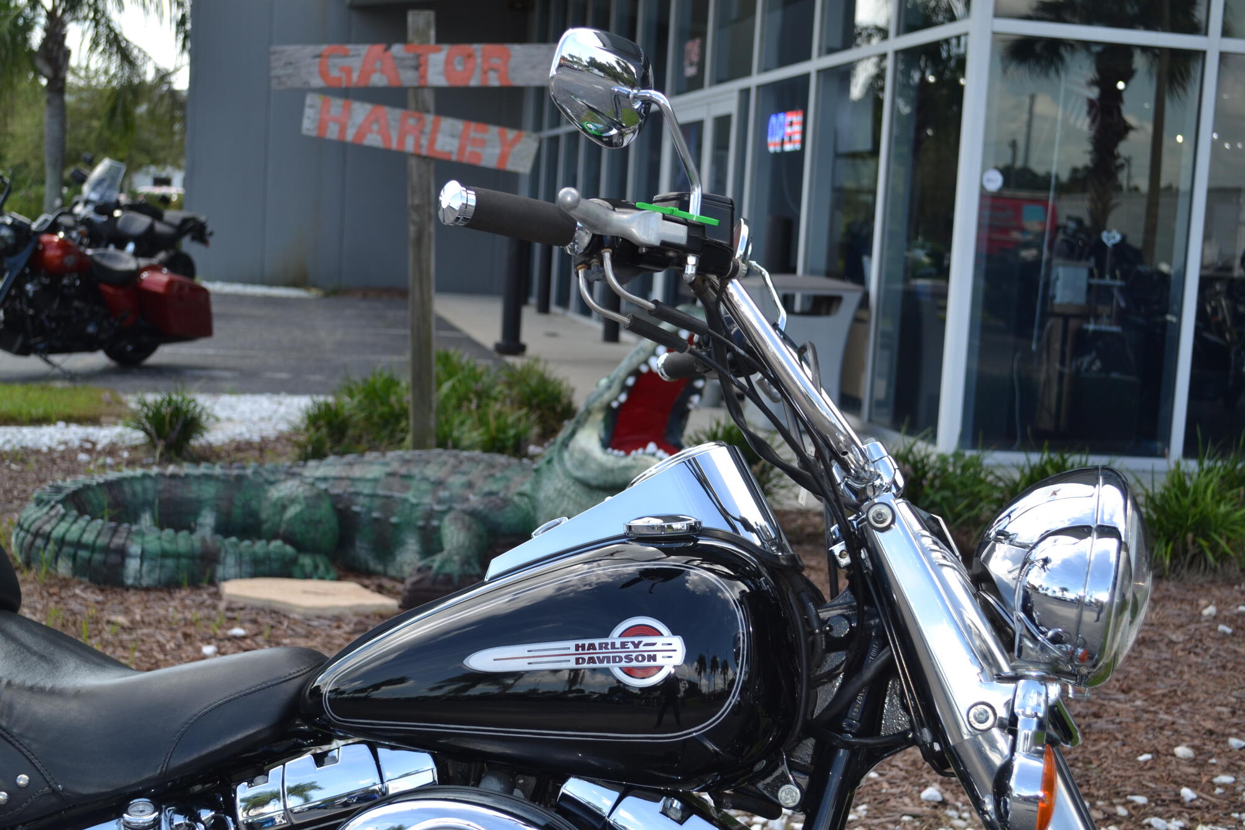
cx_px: 622
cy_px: 415
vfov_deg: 25.7
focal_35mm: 52
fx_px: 1815
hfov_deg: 37.9
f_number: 5
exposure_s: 1/160
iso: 100
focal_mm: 35
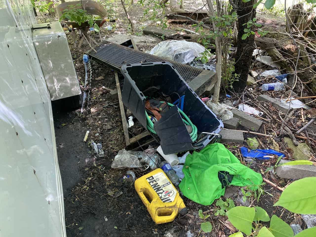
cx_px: 158
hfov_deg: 67.3
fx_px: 237
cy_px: 118
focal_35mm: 26
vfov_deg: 53.1
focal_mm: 4.2
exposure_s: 1/87
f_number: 1.8
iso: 125
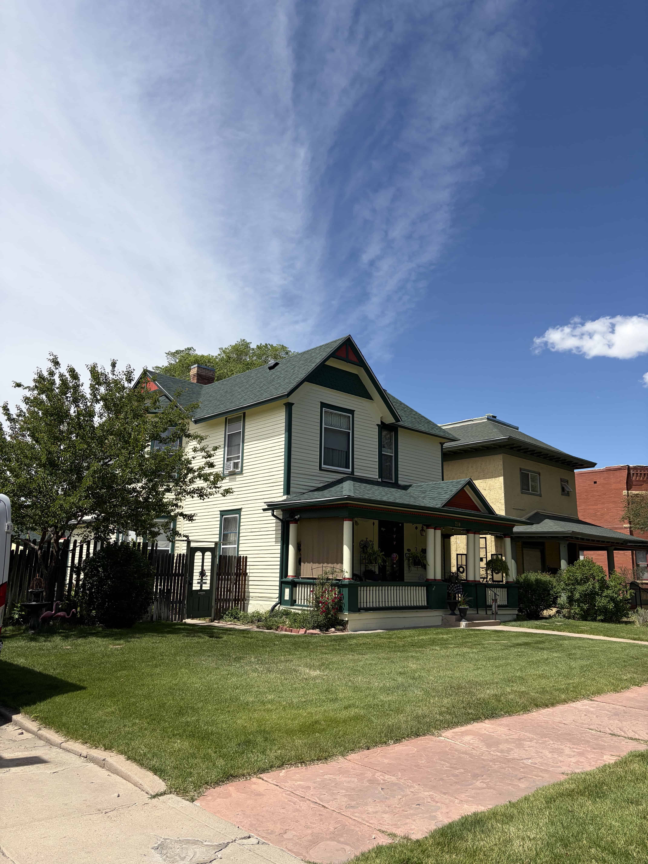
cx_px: 324
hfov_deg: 53.1
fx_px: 649
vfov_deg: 67.3
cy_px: 432
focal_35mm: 26
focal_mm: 6
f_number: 1.6
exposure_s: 1/6993
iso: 64
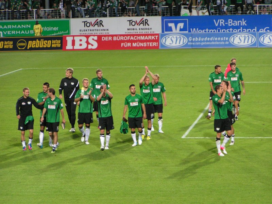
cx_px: 136
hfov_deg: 11.0
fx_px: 1414
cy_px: 102
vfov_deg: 8.2
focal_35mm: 180
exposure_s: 1/100
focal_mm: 27.5
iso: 200
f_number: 3.5
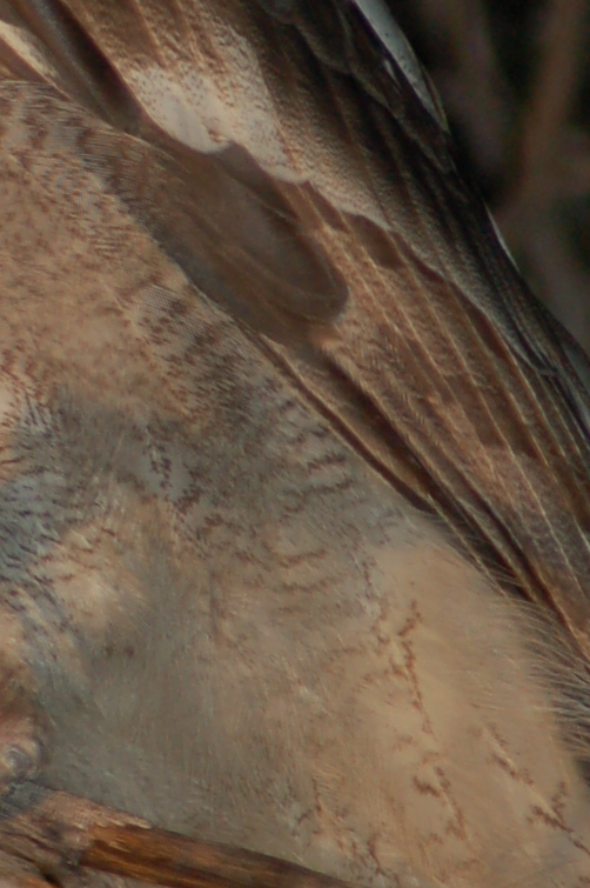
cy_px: 262
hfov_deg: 1.3
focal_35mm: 1075
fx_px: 26474
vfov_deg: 1.9
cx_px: -135
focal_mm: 180
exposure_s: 1/60
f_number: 4.8
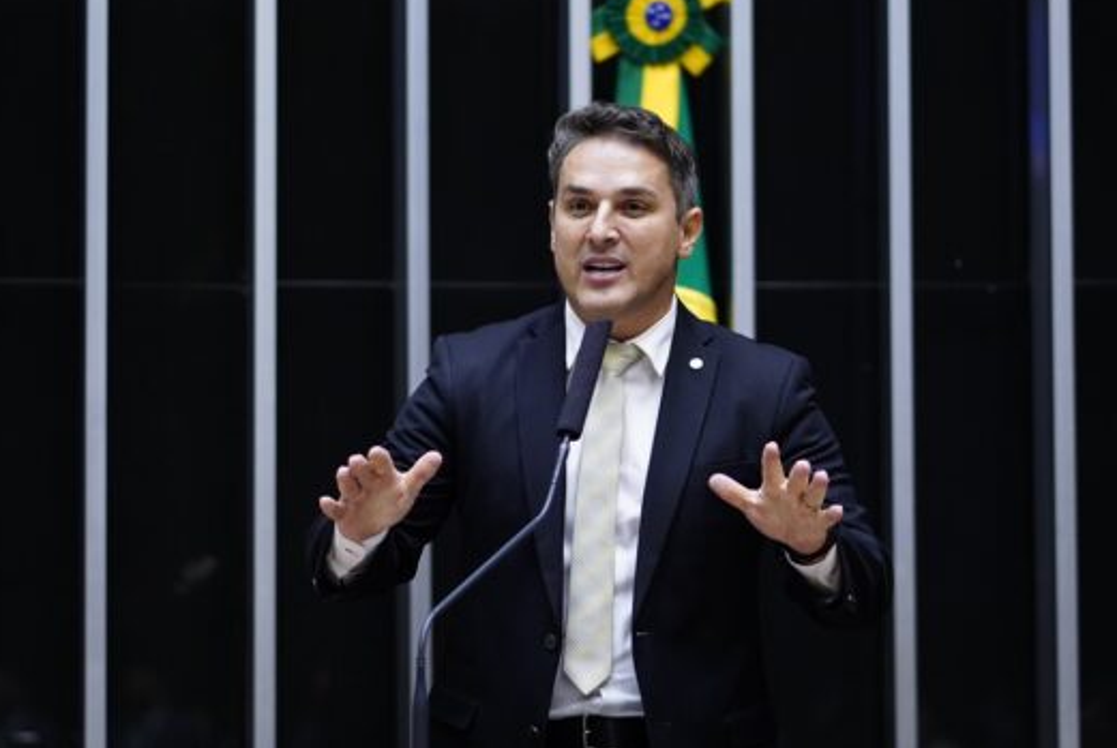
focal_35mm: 131
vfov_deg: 10.5
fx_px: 4070
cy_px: 371
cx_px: 561
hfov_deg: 15.6
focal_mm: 85
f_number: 1.8
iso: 2000
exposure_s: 1/250
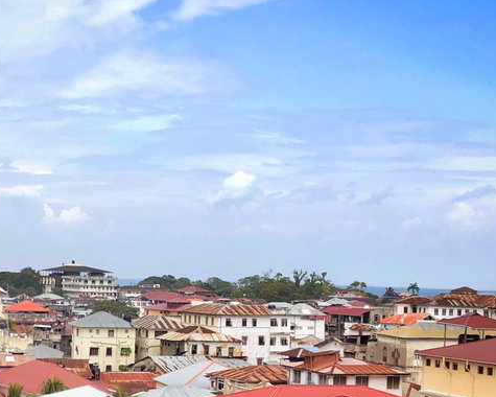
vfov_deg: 21.4
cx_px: 43
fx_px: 1013
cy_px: 401
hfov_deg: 26.5
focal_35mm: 69
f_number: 1.8
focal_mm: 4
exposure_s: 1/3690
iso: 20
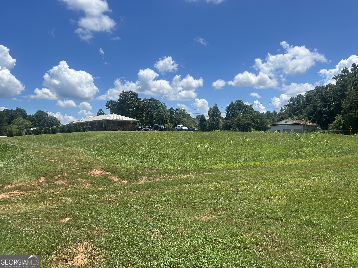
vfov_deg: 53.1
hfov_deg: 67.3
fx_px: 269
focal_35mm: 26
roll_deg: +0.9
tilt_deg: -0.2
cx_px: 179
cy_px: 134
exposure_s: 1/4630
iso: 50
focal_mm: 5.7
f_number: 1.5
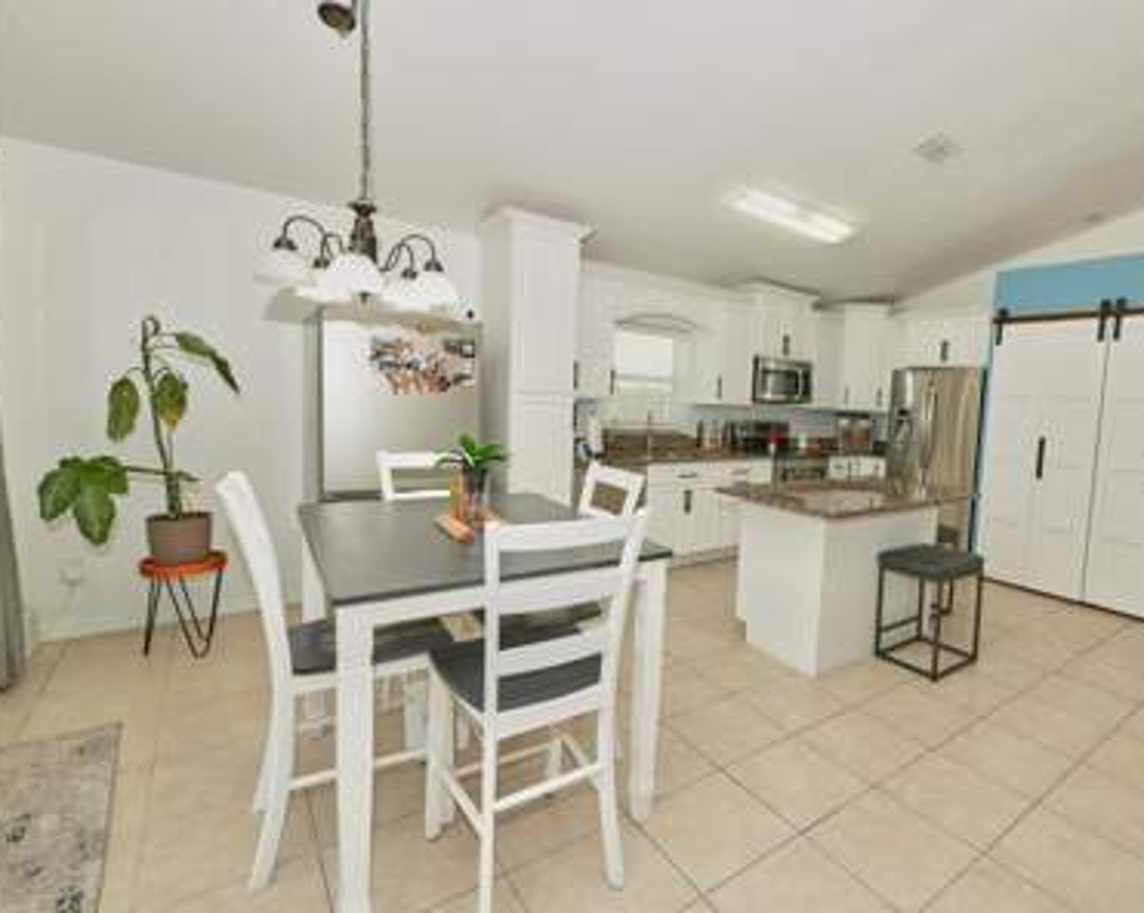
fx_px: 575
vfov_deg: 76.9
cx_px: 722
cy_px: 443
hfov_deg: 87.8
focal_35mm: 17
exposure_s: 1/200
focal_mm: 14
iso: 400
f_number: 4
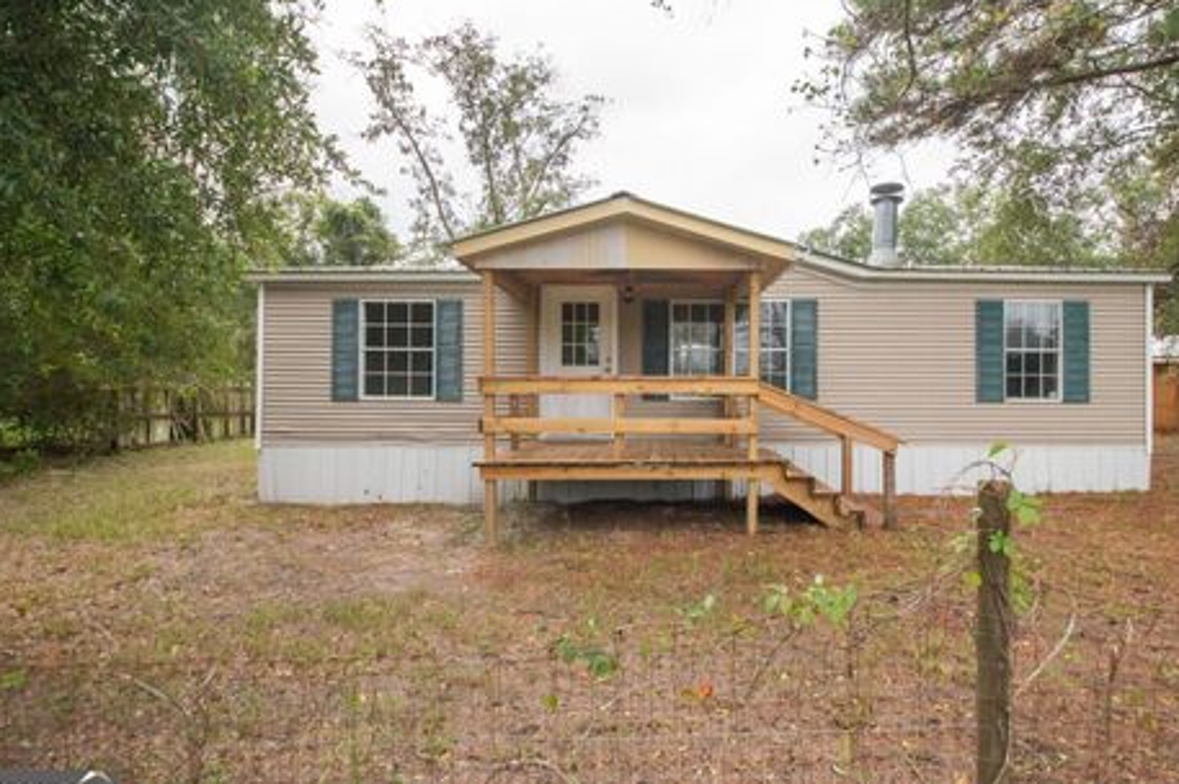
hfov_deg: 93.0
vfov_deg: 70.4
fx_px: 556
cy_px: 395
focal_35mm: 17
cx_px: 654
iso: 1250
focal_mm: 10
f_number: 5
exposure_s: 1/1600
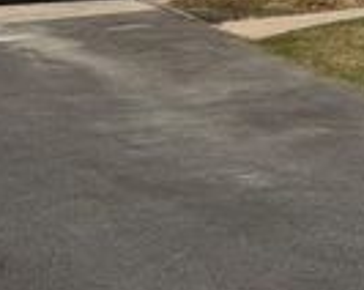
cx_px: 320
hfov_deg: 21.3
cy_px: -116
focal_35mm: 88
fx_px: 947
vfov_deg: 16.2
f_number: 1.78
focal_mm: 6.76
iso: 80
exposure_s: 1/9091
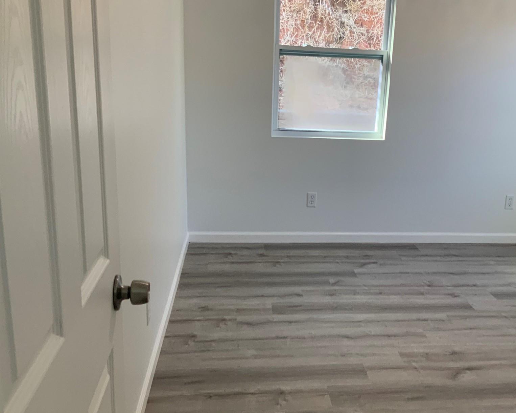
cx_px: 308
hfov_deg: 47.7
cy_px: 221
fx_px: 580
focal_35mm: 38
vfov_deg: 39.1
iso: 64
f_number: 1.8
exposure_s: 1/120
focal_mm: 3
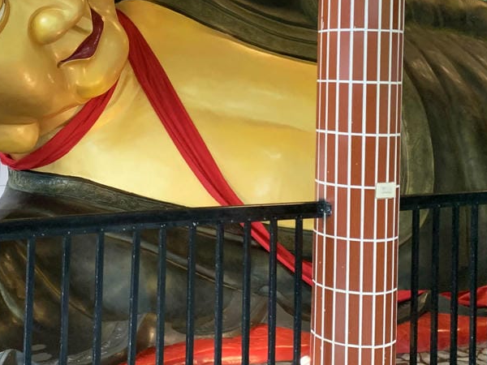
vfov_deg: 27.4
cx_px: 140
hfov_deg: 36.2
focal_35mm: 52
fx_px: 732
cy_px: 69
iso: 320
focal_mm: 4.25
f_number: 1.8
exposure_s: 1/60
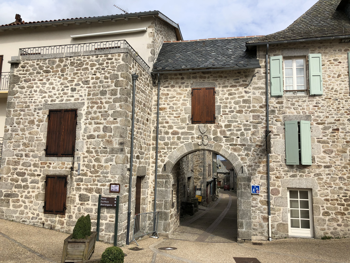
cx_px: 175
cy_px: 132
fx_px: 283
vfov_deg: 49.7
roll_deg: -0.7
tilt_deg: +7.3
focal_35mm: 28
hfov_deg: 63.4
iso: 20
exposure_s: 1/2288
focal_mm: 4
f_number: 1.8
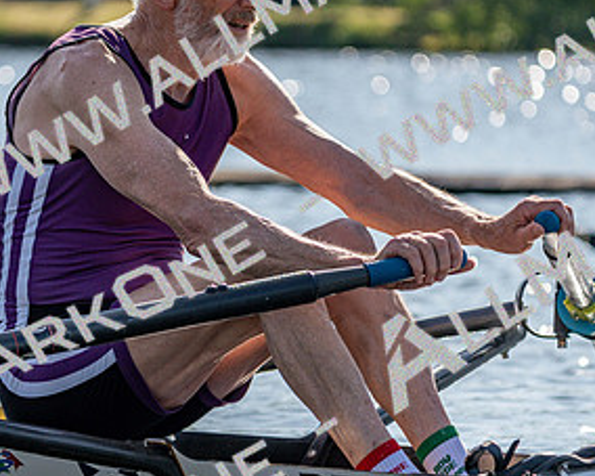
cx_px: 203
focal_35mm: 383
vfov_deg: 4.0
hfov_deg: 5.1
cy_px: 215
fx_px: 6742
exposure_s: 1/1600
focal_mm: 200
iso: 200
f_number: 5.6
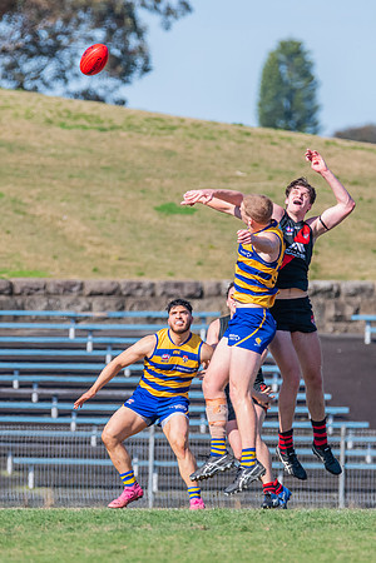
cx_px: 189
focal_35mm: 758
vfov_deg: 2.7
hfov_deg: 1.8
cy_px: 254
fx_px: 11870
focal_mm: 450
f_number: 9
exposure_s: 1/1600
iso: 800
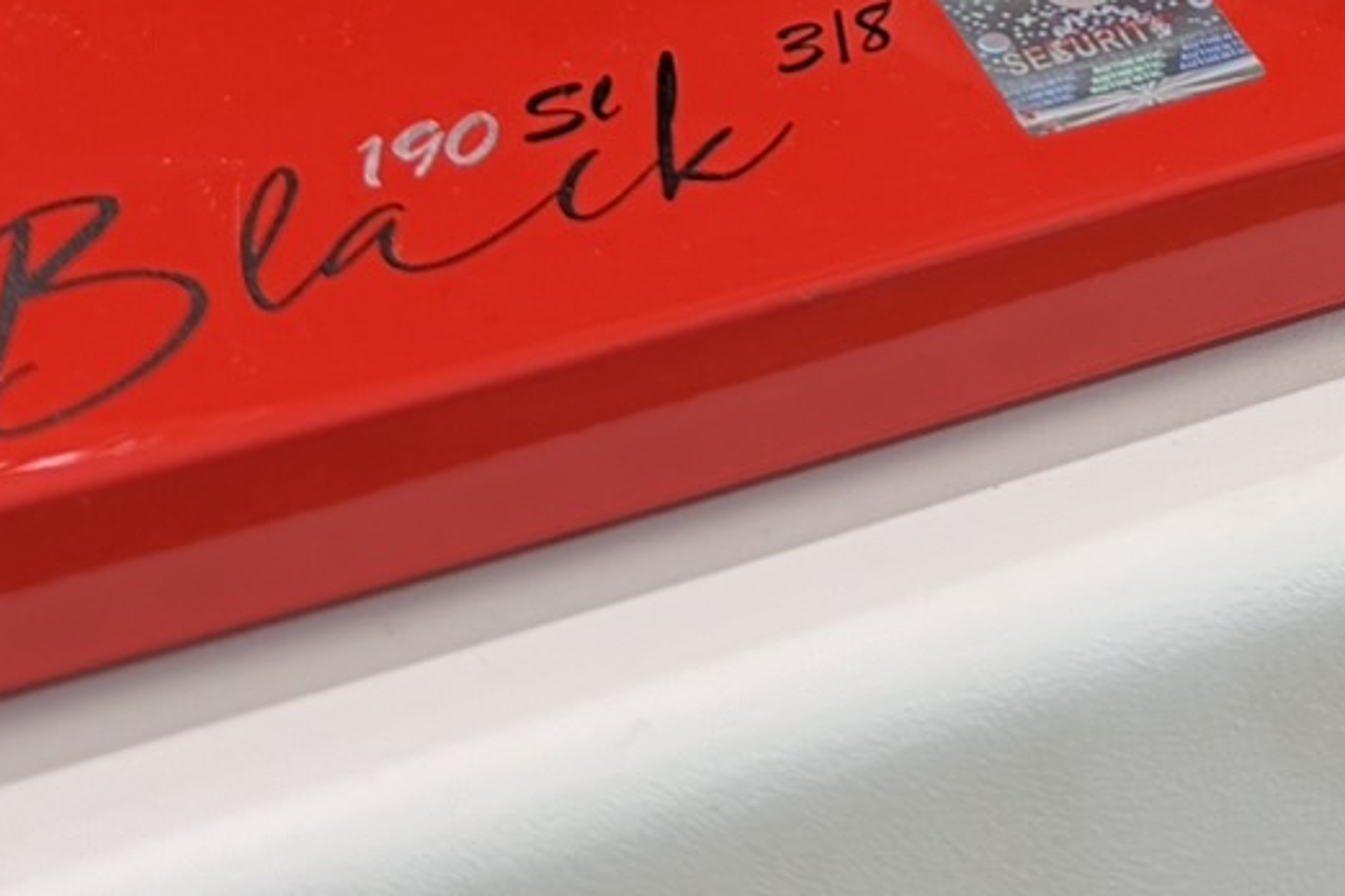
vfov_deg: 12.8
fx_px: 3661
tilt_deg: -19.2
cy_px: -649
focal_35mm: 98
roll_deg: -2.3
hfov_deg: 19.8
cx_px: 1543
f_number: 1.78
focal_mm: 6.76
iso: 160
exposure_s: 1/50
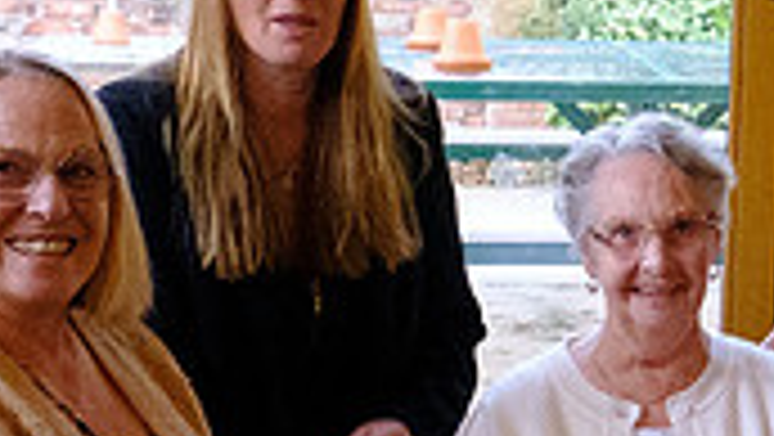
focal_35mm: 108
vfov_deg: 10.8
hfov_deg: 19.6
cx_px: 591
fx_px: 2218
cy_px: 660
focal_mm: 16
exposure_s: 1/105
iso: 12800
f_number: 5
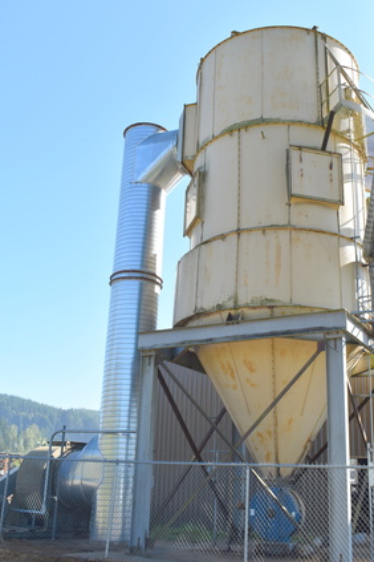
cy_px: 278
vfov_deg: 49.6
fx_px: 608
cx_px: 209
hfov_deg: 34.2
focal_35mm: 39
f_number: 7.1
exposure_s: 1/200
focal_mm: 22
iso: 100
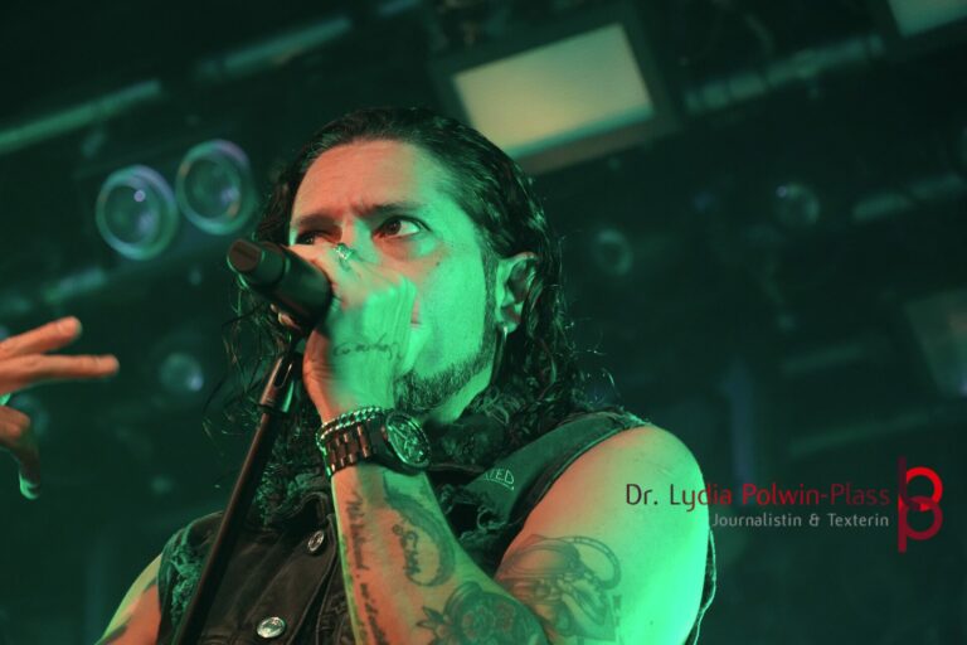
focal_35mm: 120
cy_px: 322
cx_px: 484
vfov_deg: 11.4
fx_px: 3223
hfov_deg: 17.1
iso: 5000
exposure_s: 1/160
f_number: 5
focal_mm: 80
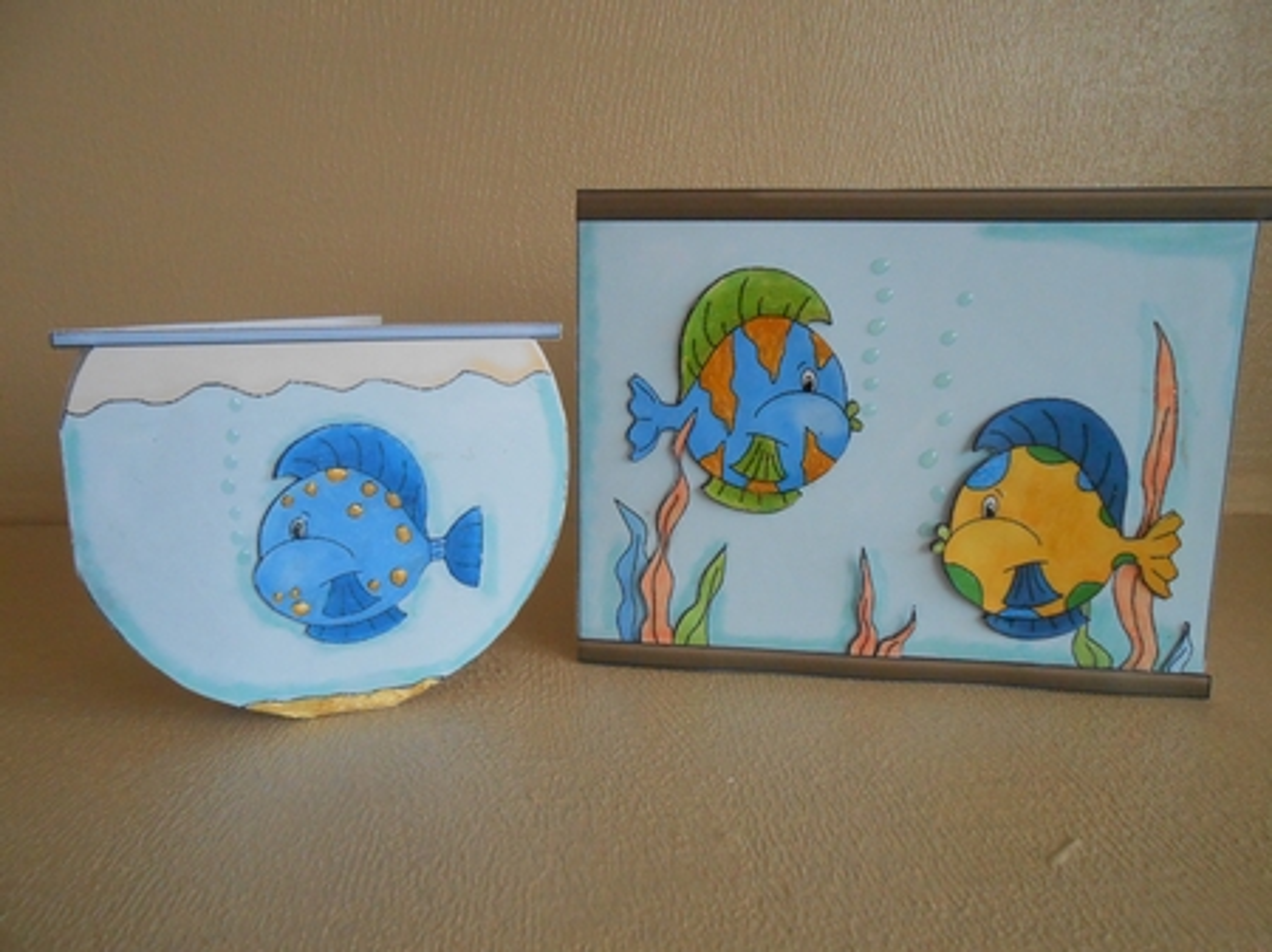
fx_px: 955
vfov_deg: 53.0
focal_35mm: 26
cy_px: 476
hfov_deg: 67.3
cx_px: 636
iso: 400
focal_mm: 4.6
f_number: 3.5
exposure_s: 1/160
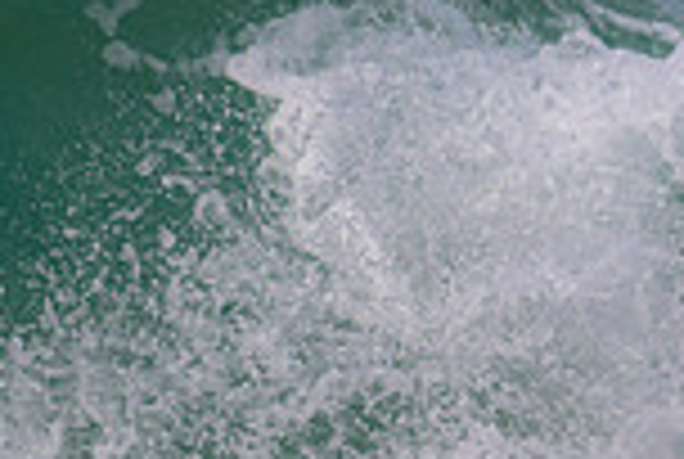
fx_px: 57968
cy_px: 236
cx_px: 1233
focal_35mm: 3045
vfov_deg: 0.5
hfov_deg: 0.7
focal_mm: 800
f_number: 11
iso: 720
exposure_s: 1/1250
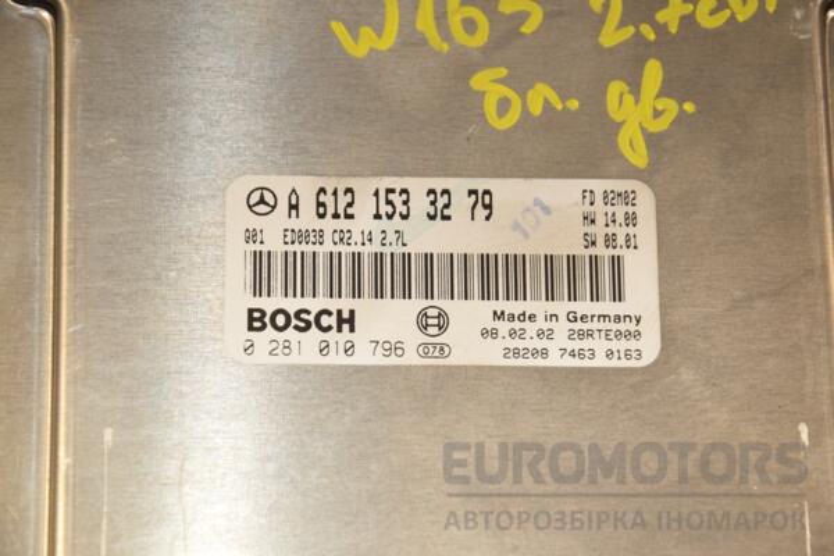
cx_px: 417
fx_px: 3648
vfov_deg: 8.7
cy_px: 278
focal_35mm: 158
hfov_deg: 13.0
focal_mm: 105
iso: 800
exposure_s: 1/200
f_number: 8
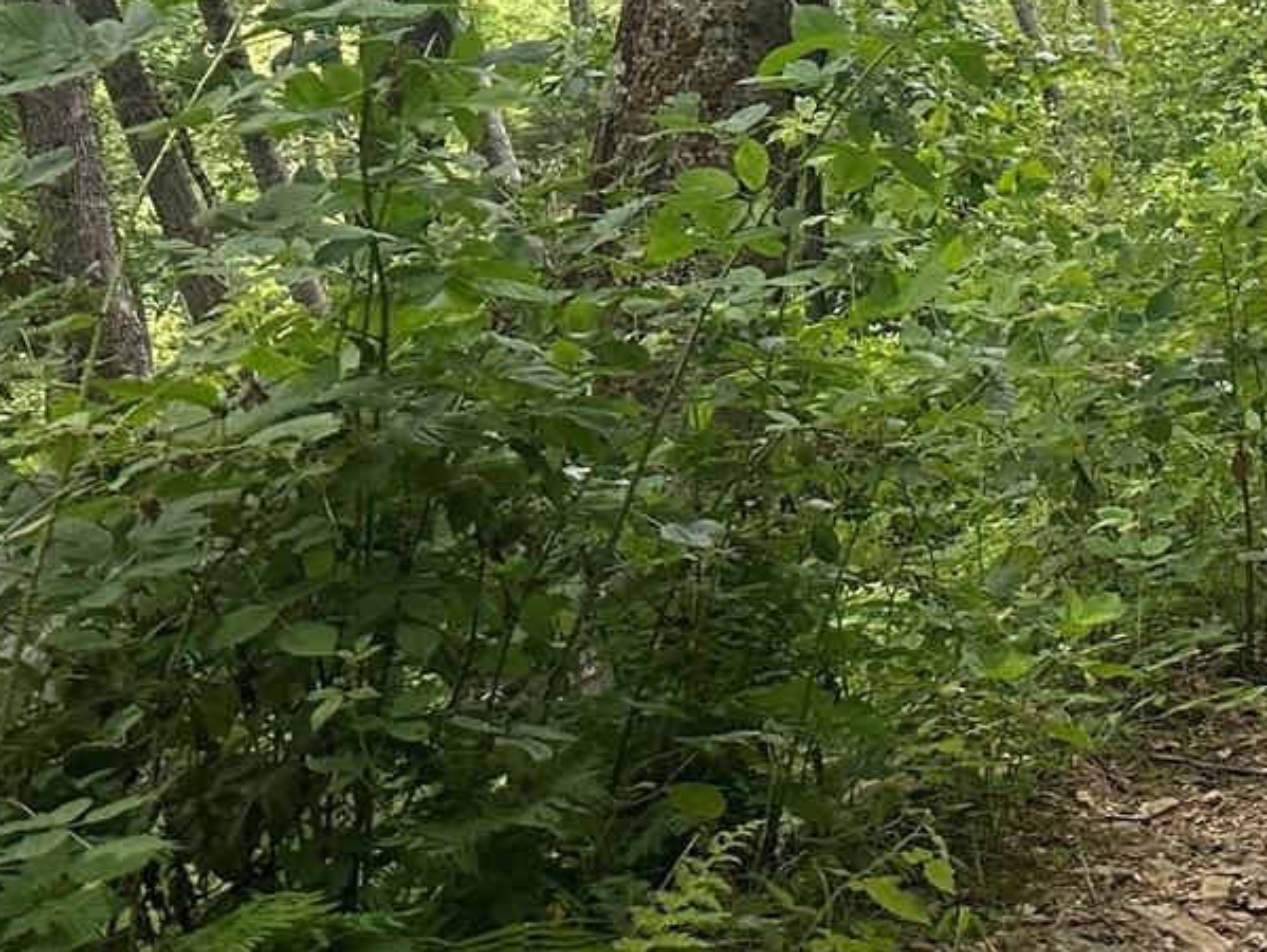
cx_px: 2069
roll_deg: +0.2
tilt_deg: -1.8
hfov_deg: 19.6
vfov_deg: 16.0
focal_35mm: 82
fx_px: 3003
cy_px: -620
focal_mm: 6.86
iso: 80
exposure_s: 1/1157
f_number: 1.78
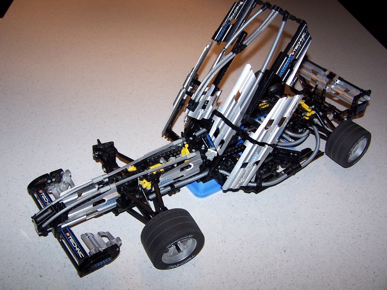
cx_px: 194
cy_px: 145
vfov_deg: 37.7
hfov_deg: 49.0
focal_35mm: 38
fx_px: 425
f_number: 2.8
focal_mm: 6.3
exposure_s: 1/60
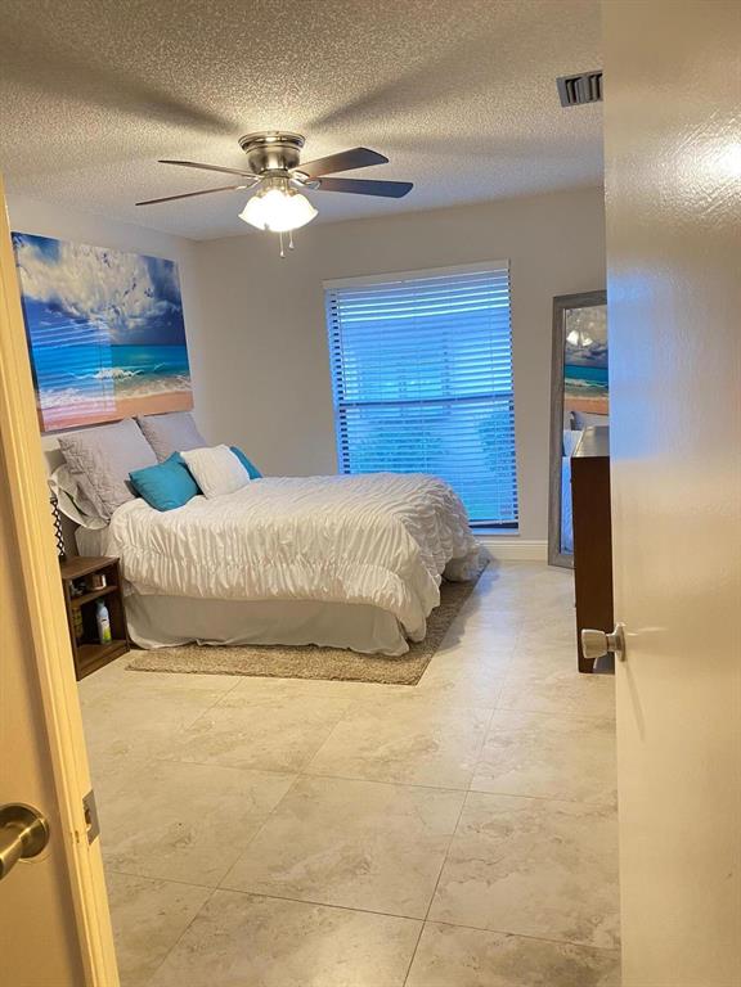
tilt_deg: -8.8
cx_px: 370
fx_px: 742
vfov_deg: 67.3
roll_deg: +3.9
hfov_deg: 53.1
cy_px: 494
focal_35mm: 26
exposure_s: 1/30
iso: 500
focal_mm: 4.25
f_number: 1.8
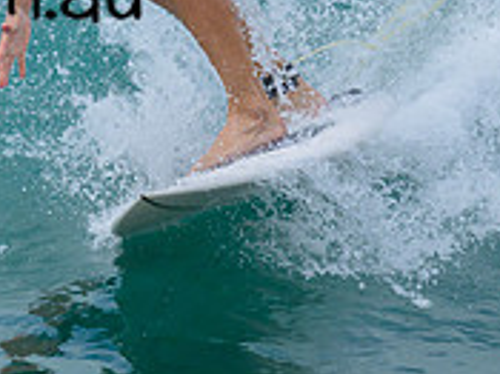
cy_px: -30
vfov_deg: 0.5
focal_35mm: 3074
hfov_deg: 0.6
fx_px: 44371
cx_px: -306
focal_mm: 800
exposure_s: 1/2000
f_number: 6.3
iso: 400
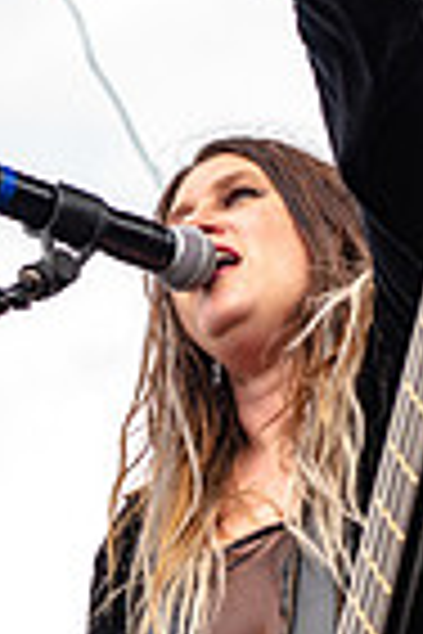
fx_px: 3102
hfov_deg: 7.8
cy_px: 297
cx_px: 166
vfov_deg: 11.7
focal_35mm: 176
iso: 200
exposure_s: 1/320
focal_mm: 55
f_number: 3.2
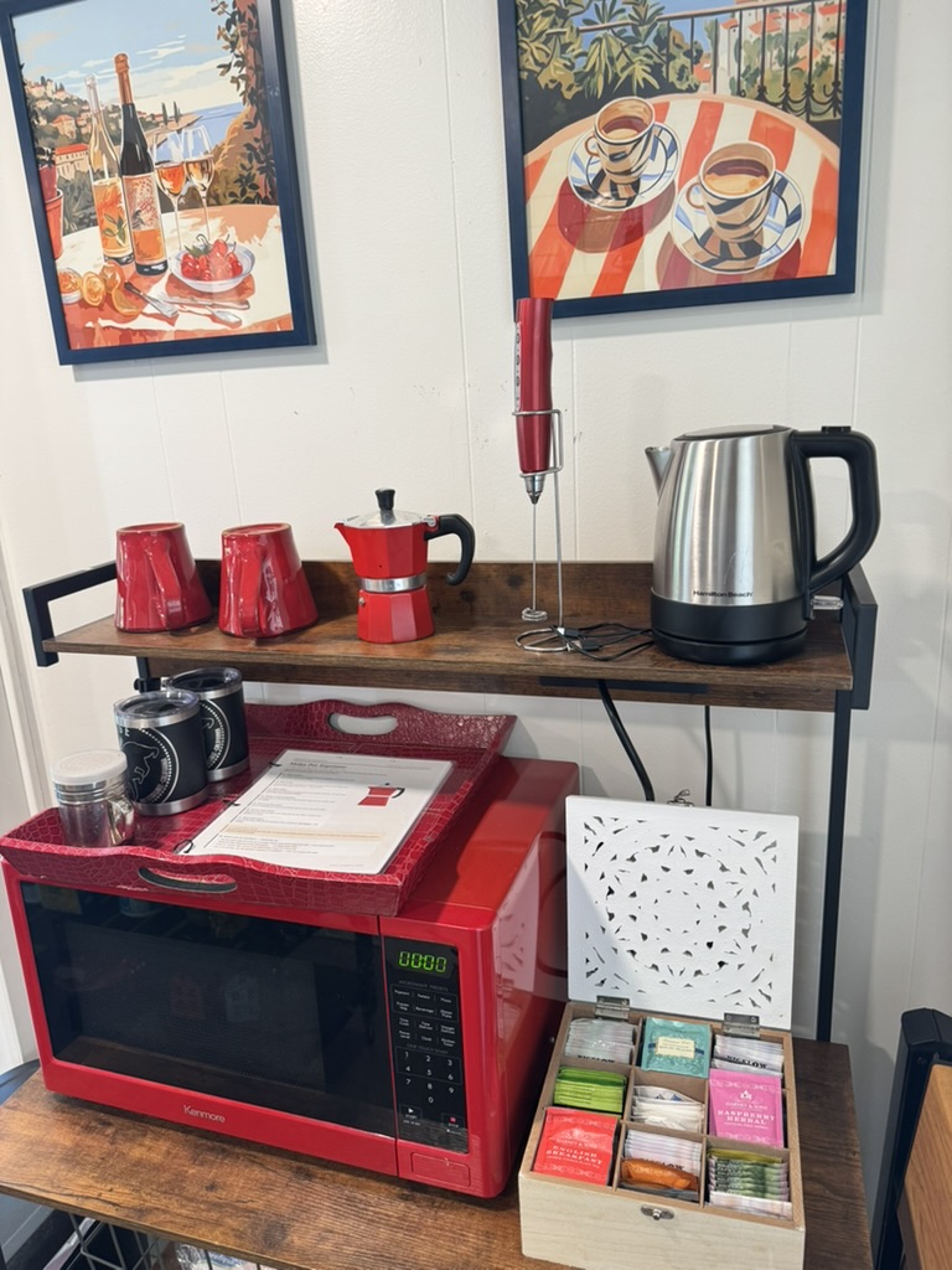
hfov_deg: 56.8
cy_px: 635
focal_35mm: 24
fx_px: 880
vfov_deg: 71.6
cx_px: 476
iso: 160
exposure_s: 1/60
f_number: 1.78
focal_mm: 6.76
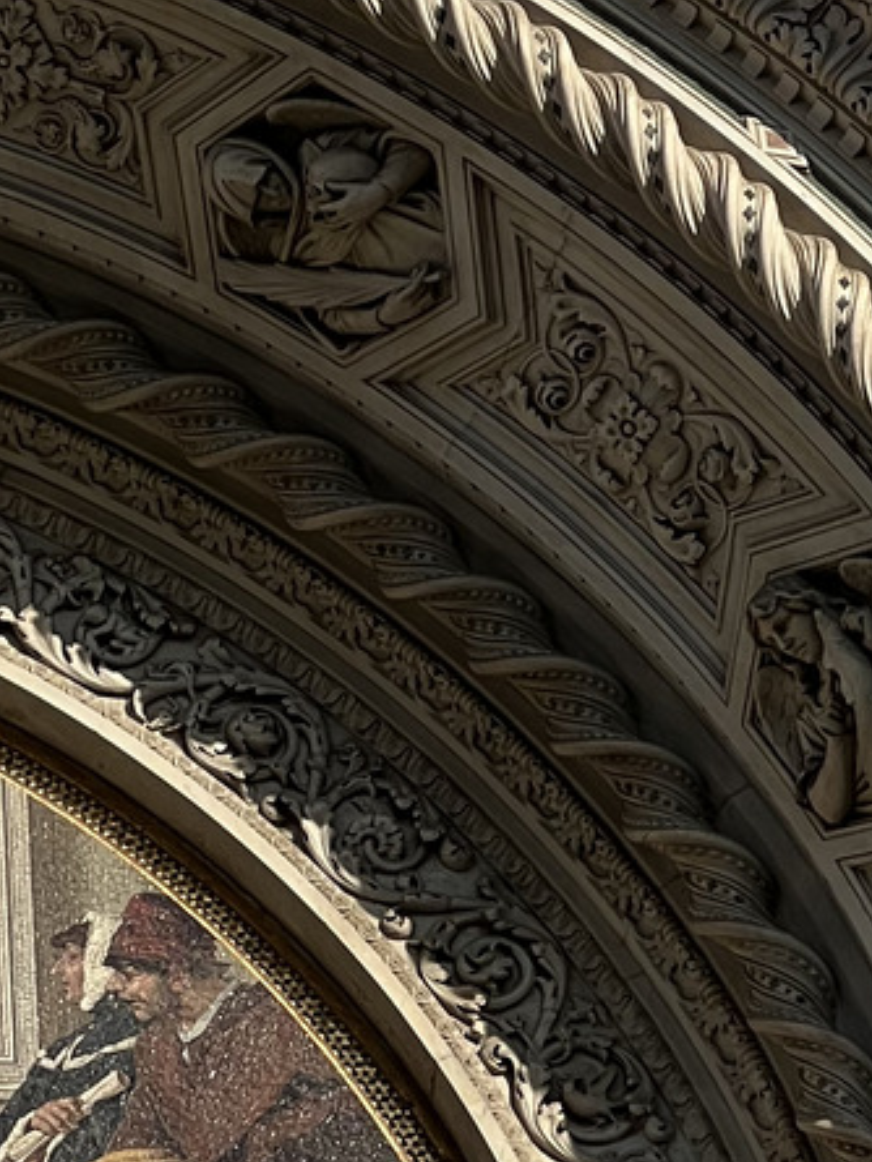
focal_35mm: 277
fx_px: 9299
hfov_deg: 5.3
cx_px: -345
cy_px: 901
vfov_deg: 7.1
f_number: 2.8
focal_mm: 9
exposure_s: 1/943
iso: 32
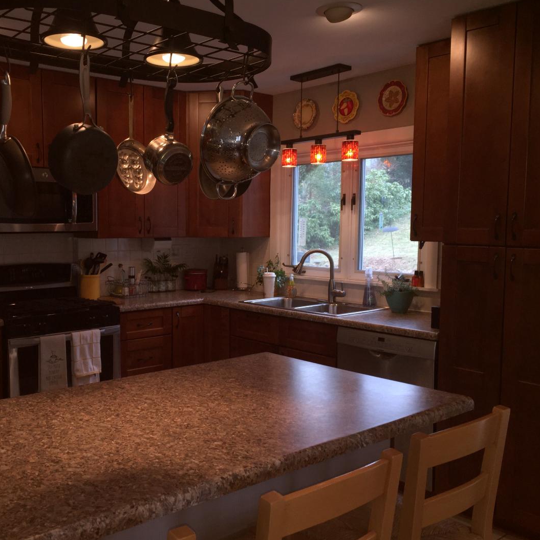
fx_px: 618
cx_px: 179
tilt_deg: -4.9
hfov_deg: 46.5
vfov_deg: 47.2
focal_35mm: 35
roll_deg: +0.0
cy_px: 271
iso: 32
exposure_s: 1/58
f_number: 2.2
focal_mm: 4.15
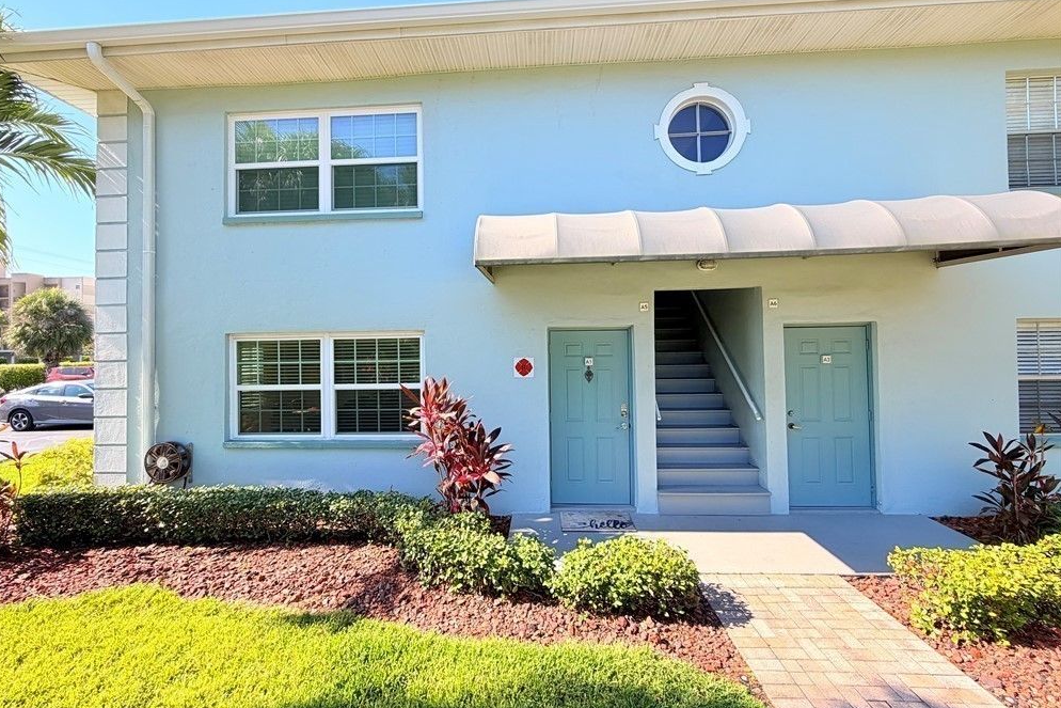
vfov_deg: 77.3
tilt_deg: +3.0
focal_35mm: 15
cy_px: 339
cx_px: 519
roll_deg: +1.2
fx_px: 442
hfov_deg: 100.4
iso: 40
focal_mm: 2.22
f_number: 2.2
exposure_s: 1/502
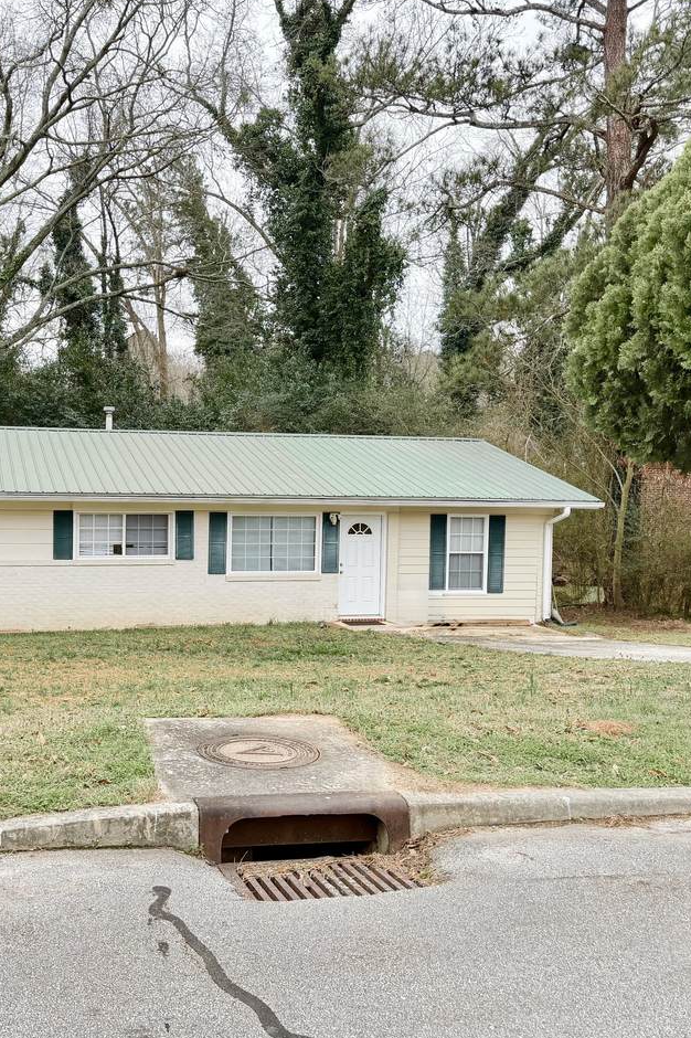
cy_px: 515
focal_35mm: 34
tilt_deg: -2.8
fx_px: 980
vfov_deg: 55.8
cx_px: 190
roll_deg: -0.8
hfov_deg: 38.1
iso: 100
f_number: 1.78
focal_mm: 6.76
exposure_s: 1/967
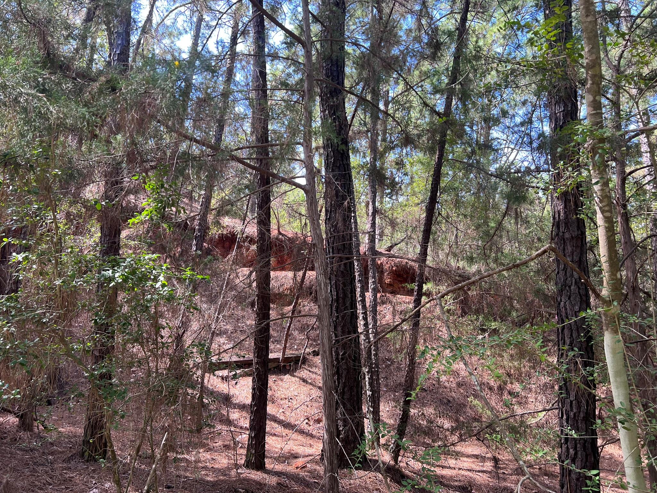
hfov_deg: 67.3
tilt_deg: +10.6
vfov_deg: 53.1
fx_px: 493
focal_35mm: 26
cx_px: 328
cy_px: 246
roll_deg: +1.1
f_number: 1.5
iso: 40
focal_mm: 5.7
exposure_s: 1/121
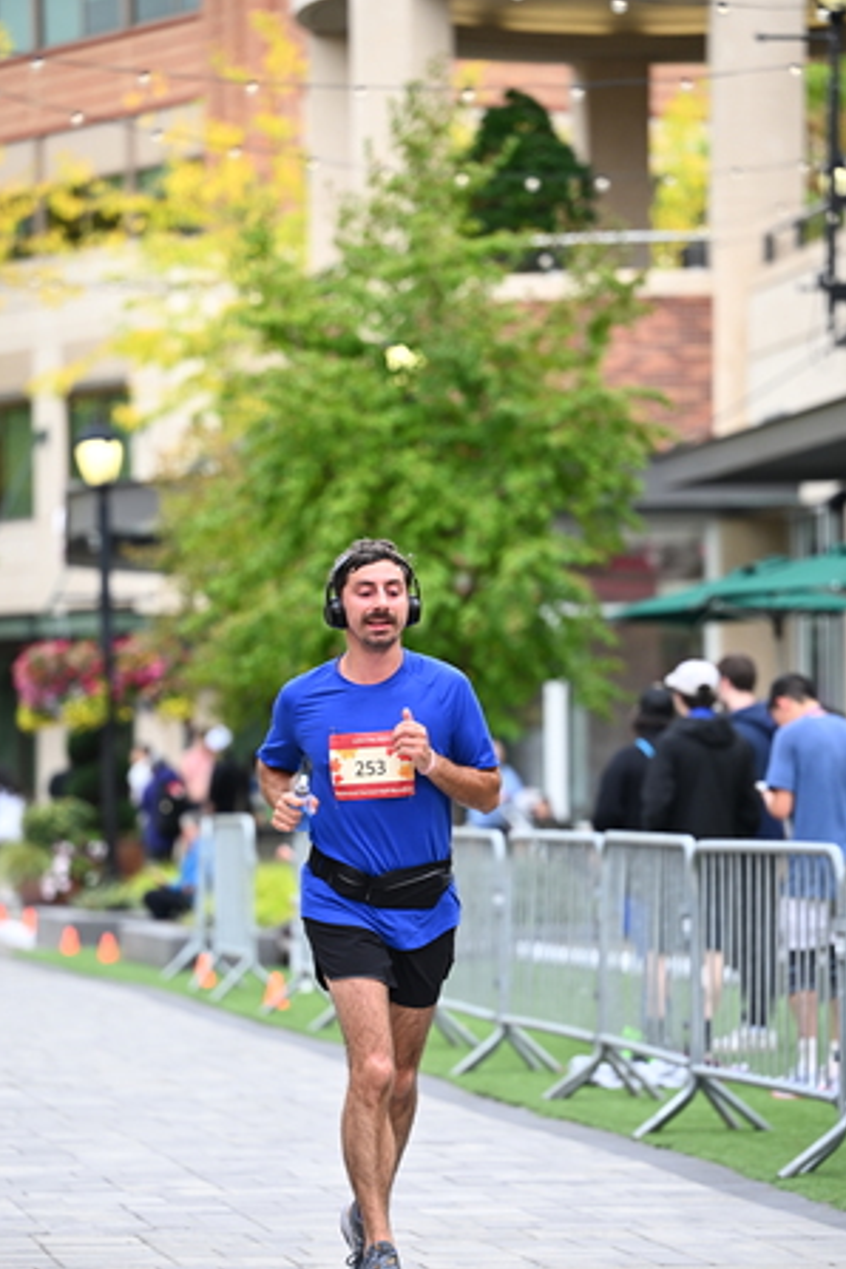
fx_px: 5640
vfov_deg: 12.8
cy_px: 775
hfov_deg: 8.6
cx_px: 441
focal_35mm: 160
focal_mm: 130
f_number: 2.8
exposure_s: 1/1250
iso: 640
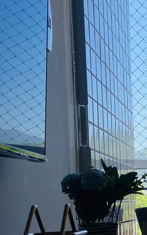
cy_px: 216
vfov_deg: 22.7
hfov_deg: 11.6
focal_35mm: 89
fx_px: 571
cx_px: 374
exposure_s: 1/1053
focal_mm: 4.25
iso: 32
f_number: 1.8
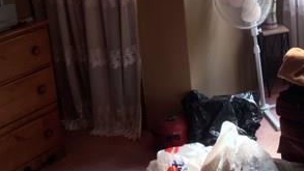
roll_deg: +3.4
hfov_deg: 28.8
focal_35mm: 69
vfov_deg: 17.0
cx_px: 298
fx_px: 556
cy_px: -12
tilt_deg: -12.6
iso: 25
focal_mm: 4.15
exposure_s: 1/40
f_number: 2.2
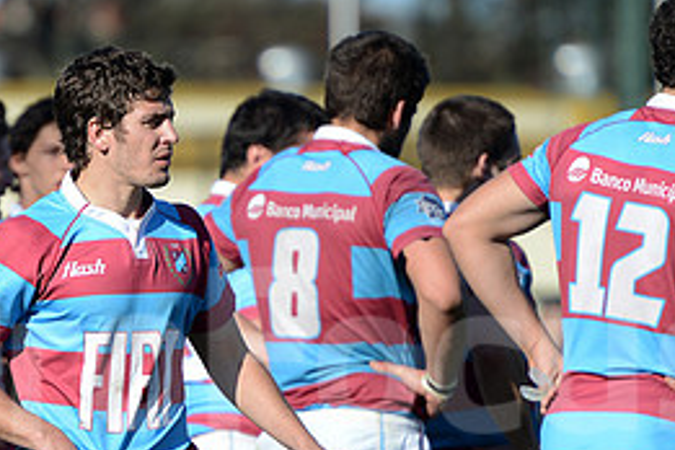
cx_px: 96
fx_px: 11230
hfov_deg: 3.4
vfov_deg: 2.3
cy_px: 345
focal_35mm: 599
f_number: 4
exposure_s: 1/2000
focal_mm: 270
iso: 320
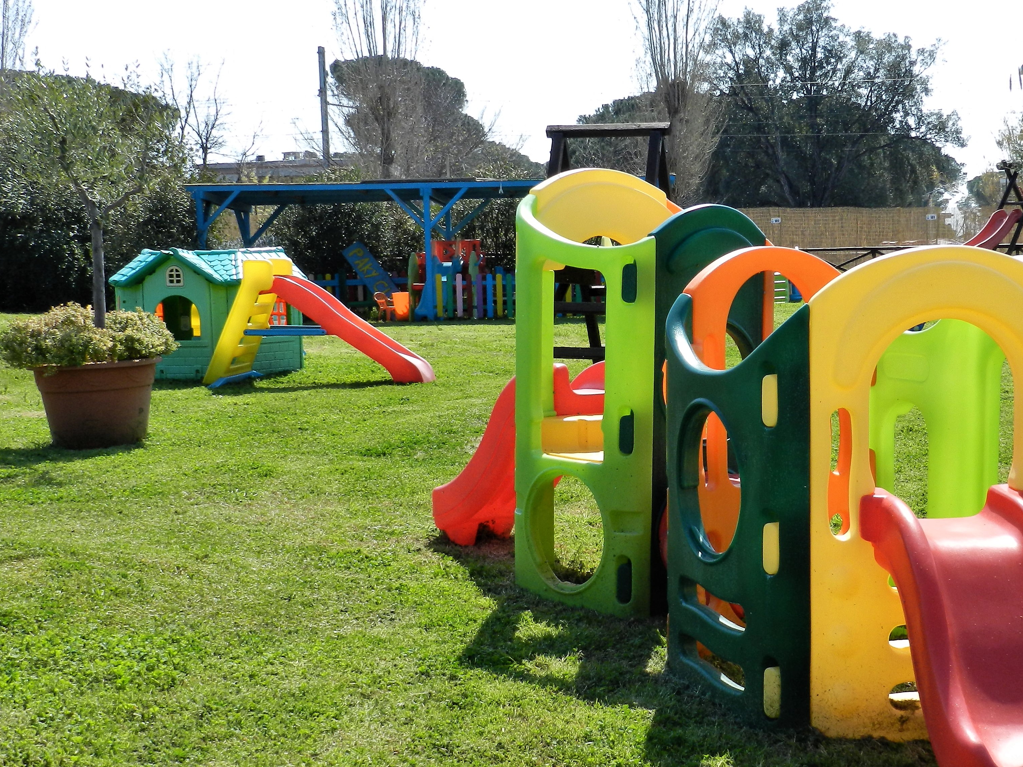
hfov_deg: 38.0
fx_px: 1478
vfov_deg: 29.1
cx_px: 628
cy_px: 411
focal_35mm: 50
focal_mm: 6.7
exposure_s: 1/1000
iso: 160
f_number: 4
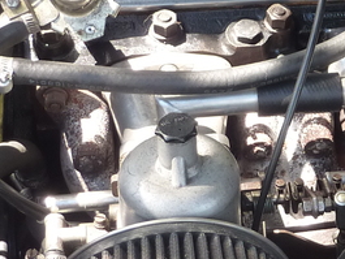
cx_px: 367
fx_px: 1117
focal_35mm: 112
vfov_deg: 13.2
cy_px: 117
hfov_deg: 17.1
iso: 125
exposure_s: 1/50
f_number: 3.4
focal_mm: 4.7
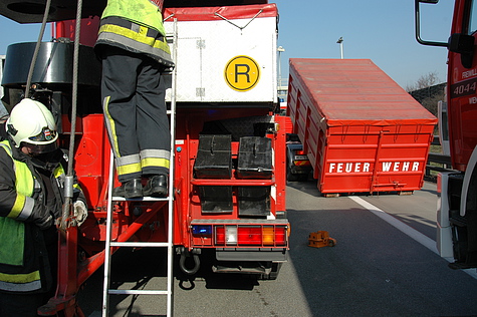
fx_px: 477
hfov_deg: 53.2
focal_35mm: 36
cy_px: 158
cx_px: 238
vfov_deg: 36.8
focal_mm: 24
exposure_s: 1/320
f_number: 9
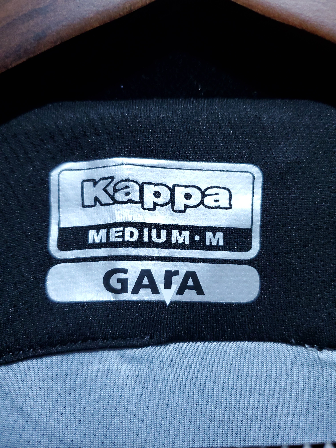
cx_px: 168
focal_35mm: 26
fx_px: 336
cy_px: 224
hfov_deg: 53.1
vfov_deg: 67.3
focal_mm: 4.3
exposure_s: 1/30
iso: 200
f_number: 1.5
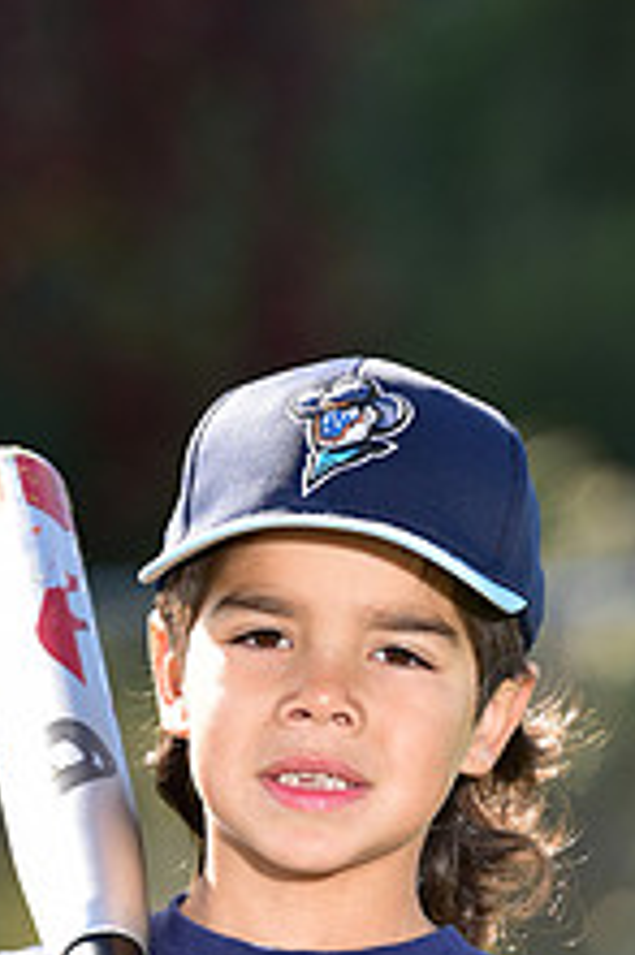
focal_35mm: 525
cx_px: 335
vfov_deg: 3.9
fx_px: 13911
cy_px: 1098
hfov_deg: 2.6
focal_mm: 200
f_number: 5
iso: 80
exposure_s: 1/160
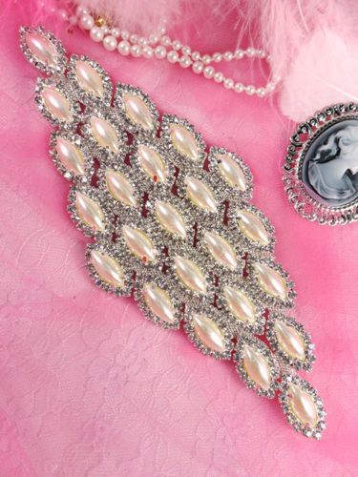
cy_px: 238
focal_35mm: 30
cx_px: 179
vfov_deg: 60.0
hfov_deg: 46.8
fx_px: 414
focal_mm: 5.3
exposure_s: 1/180
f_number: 3.7
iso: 80
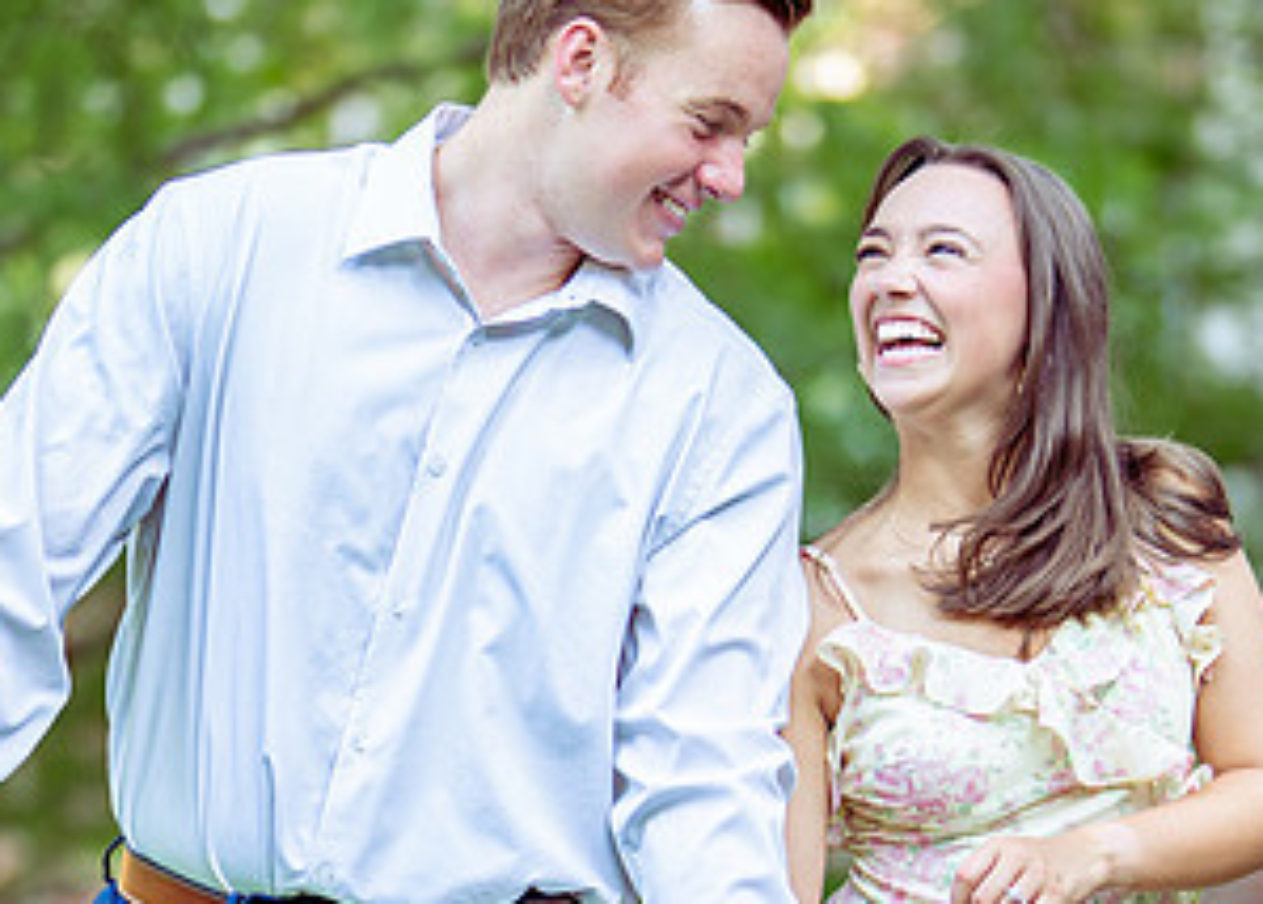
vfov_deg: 7.6
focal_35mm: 188
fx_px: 6748
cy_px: 921
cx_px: 689
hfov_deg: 10.7
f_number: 1.2
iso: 500
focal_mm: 50
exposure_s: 1/1000
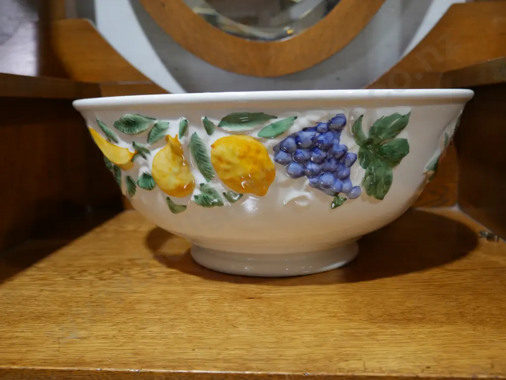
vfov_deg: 39.7
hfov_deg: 51.3
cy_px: 190
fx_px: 526
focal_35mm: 36
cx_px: 253
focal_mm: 18
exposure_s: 1/60
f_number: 4
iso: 400
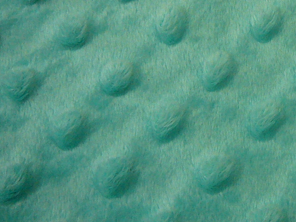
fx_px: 752
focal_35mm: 88
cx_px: 354
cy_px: 74
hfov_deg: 20.8
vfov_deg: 16.7
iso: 200
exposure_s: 1/40
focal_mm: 5.2
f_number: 2.8
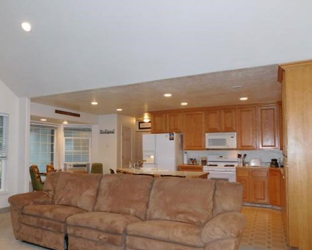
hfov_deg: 59.5
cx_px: 113
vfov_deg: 49.9
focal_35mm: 29
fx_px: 268
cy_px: 140
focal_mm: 4
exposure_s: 1/30
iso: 200
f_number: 3
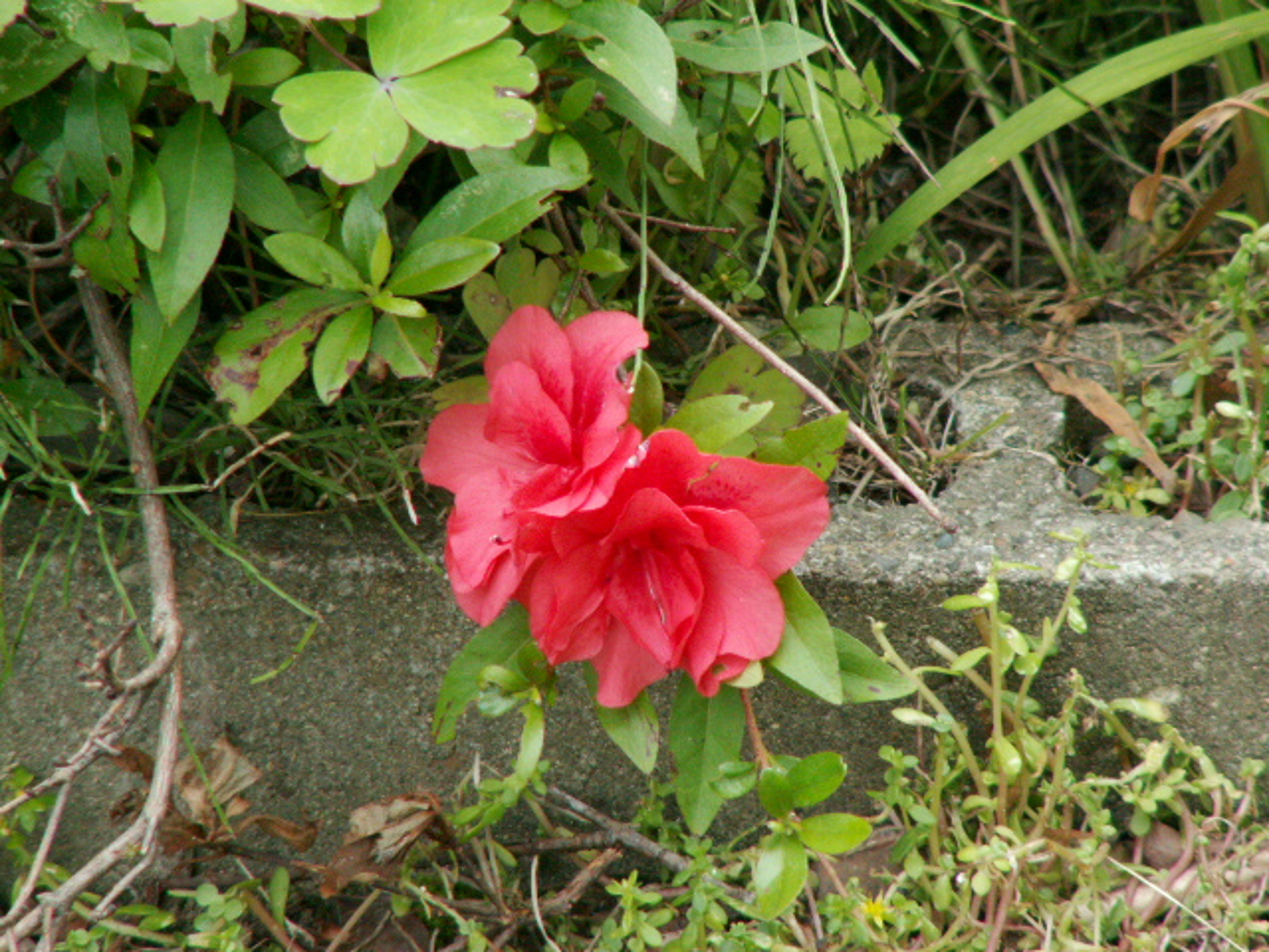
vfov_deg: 3.5
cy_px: 476
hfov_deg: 4.7
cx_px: 634
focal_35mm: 420
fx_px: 15397
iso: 125
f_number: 4.5
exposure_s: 1/100
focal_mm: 69.45
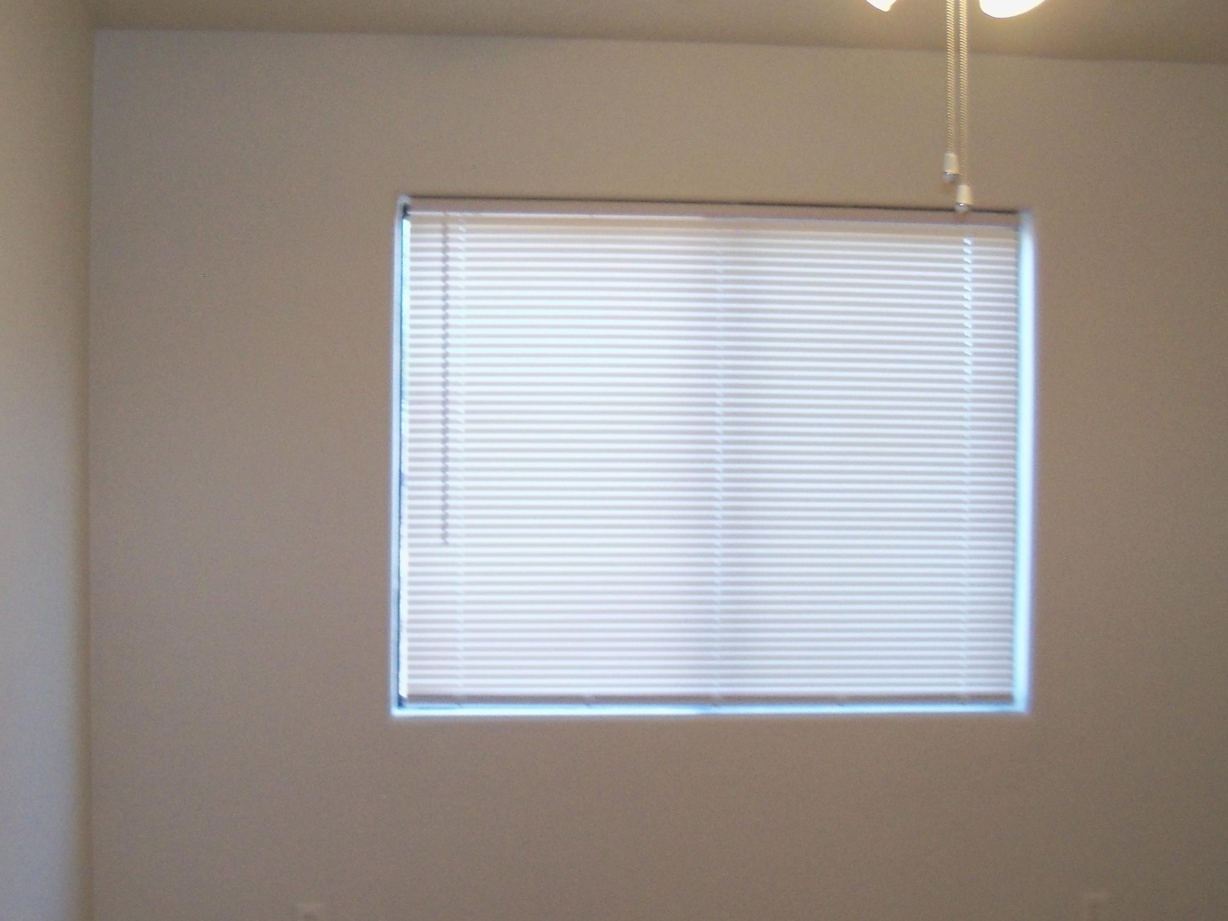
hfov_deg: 38.7
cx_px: 473
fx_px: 1738
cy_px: 550
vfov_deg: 29.6
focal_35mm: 49
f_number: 3.5
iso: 250
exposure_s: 1/30
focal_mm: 6.2
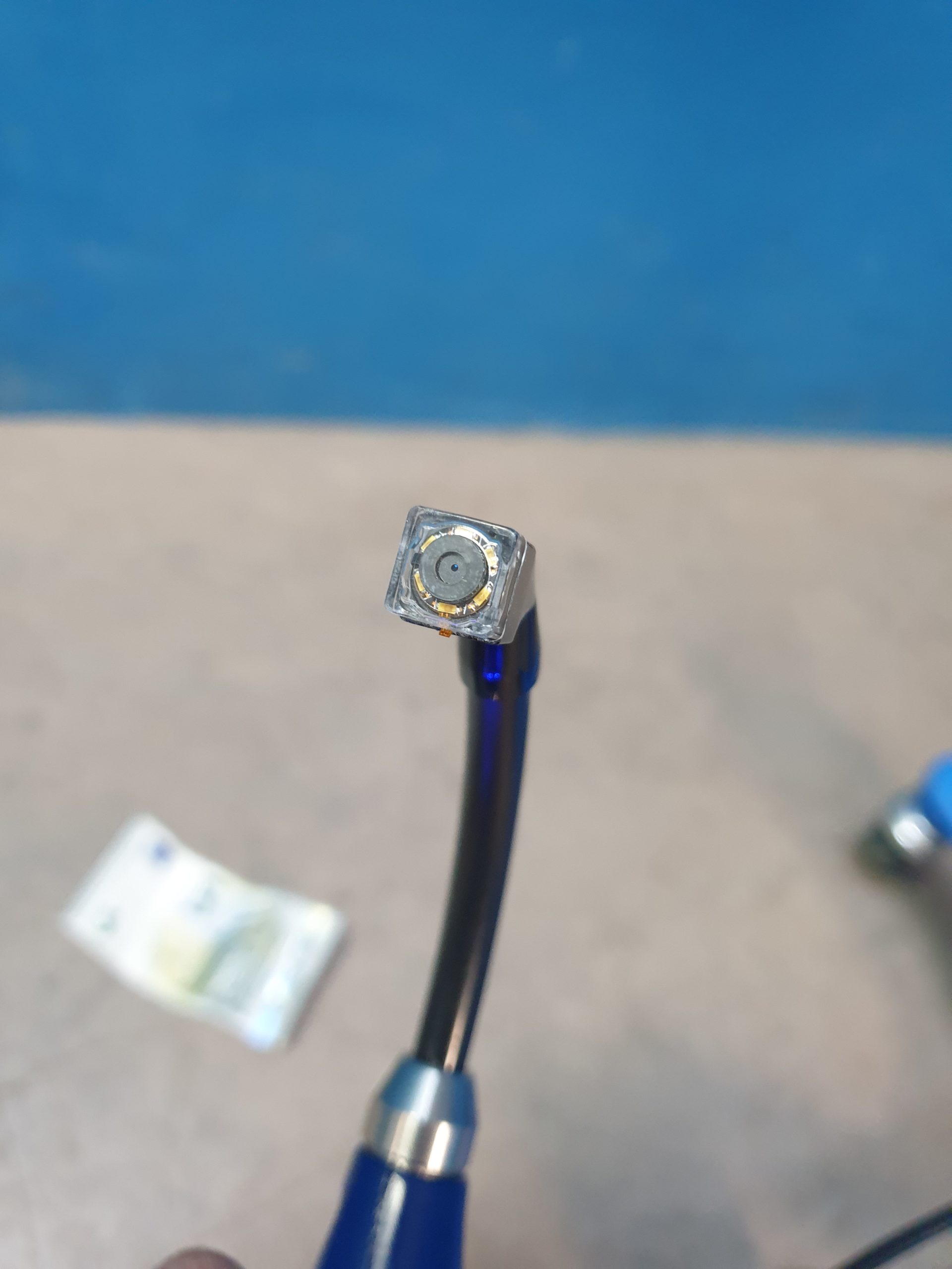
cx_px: 476
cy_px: 634
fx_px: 953
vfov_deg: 67.3
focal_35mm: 26
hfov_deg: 53.1
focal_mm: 4.3
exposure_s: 1/50
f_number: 1.5
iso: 250
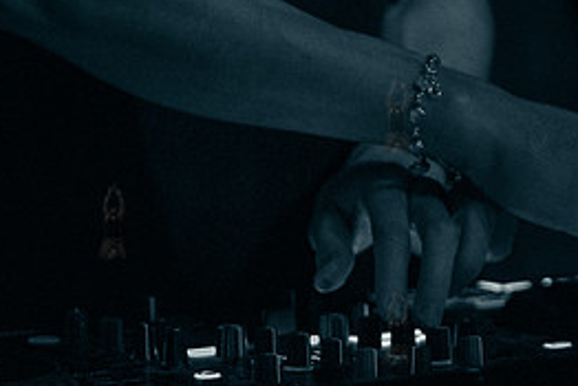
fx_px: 2747
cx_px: 399
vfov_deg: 8.0
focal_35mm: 171
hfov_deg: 12.0
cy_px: 367
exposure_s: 1/320
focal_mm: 70
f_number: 3.5
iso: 12800
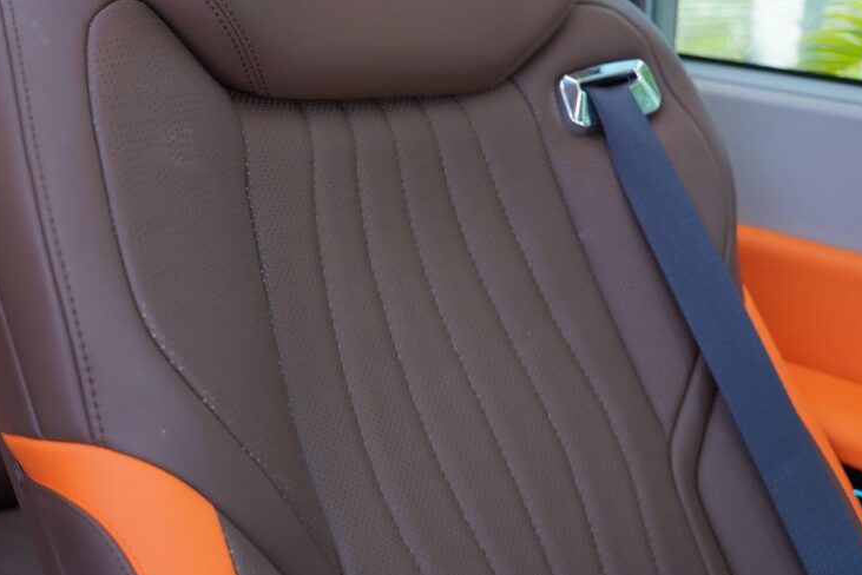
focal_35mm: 50
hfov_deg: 39.6
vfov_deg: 27.0
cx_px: 439
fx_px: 1197
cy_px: 232
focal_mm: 23.8
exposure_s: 1/100
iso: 320
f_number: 2.8
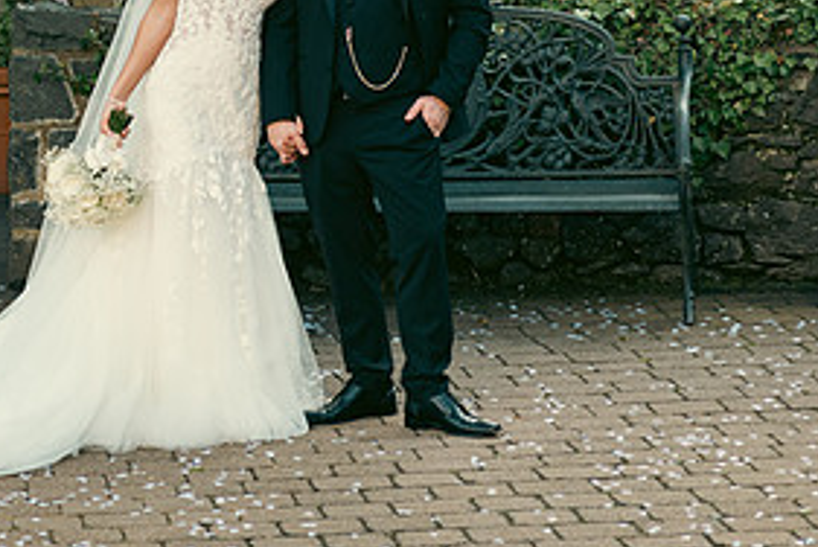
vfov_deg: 8.3
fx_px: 3753
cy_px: 25
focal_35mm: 165
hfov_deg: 12.4
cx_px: 151
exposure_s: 1/200
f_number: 3.5
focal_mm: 80
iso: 200
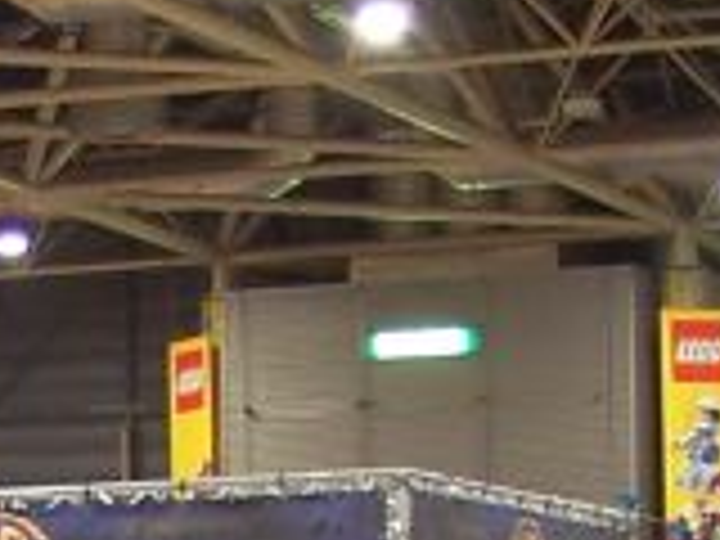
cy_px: 1224
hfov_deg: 7.7
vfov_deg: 5.6
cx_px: -126
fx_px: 5325
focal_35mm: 256
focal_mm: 6.7
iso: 80
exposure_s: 1/2
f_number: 2.8
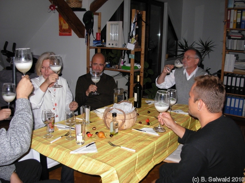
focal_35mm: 38
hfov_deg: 49.0
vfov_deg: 37.7
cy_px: 92
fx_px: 269
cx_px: 122
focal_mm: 6.3
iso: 158
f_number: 2.9
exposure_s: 1/64
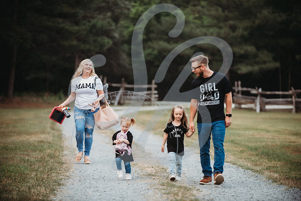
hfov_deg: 13.4
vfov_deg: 9.0
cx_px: 150
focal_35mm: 153
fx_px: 1280
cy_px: 100
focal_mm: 150
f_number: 2.8
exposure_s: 1/250
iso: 1000
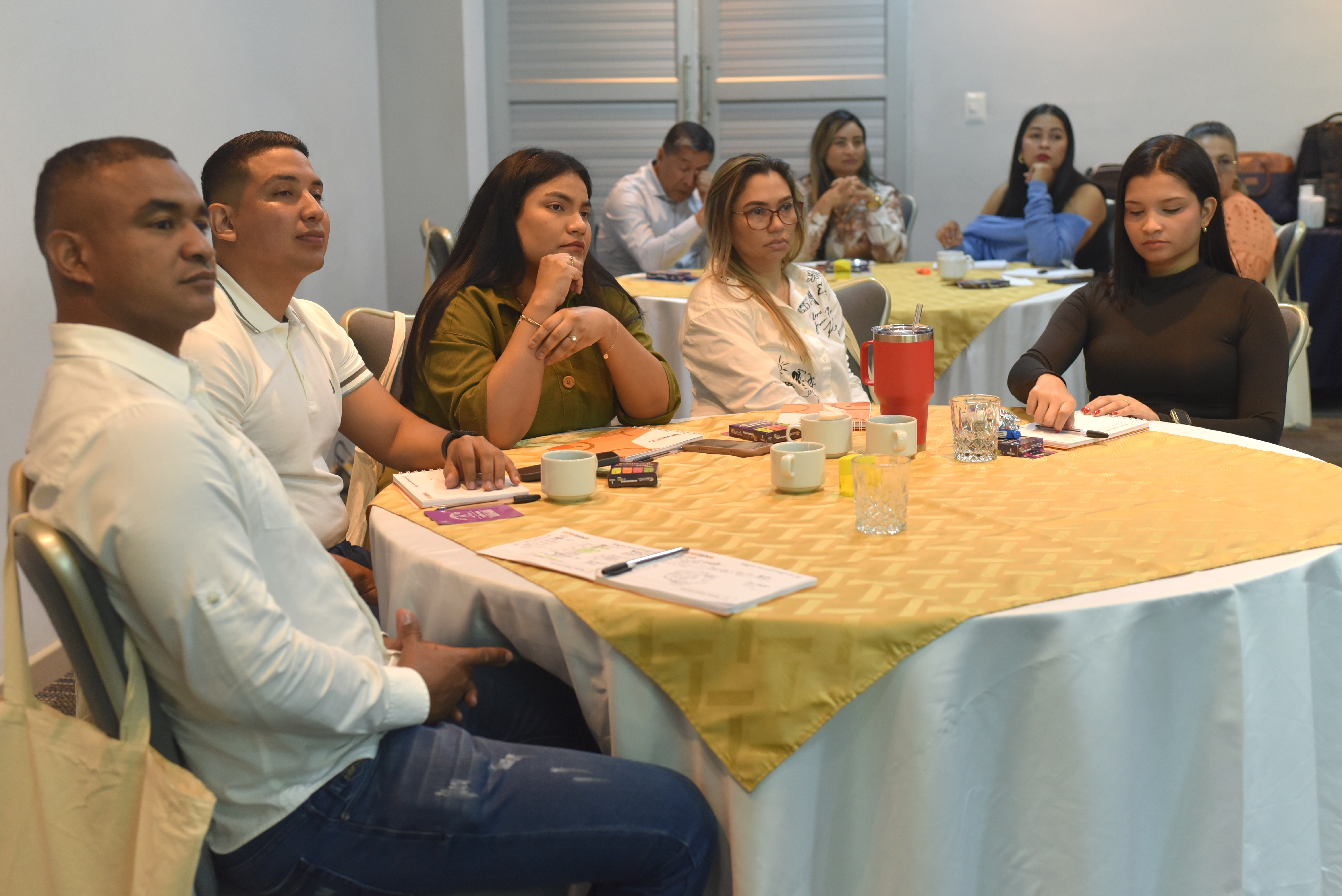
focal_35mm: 50
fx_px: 1865
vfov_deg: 27.0
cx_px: 671
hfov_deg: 39.6
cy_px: 448
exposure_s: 1/100
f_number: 4
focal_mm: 50
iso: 1250
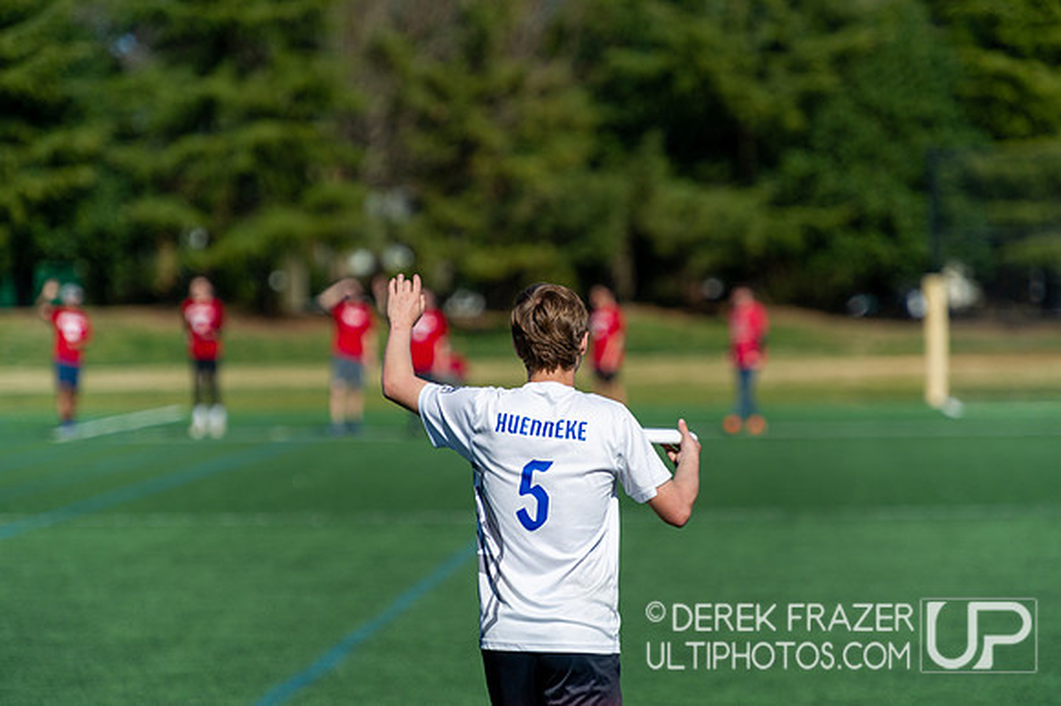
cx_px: 530
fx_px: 6480
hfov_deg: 9.4
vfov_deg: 6.2
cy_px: 353
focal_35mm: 220
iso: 280
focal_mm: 220
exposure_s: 1/3200
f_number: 4
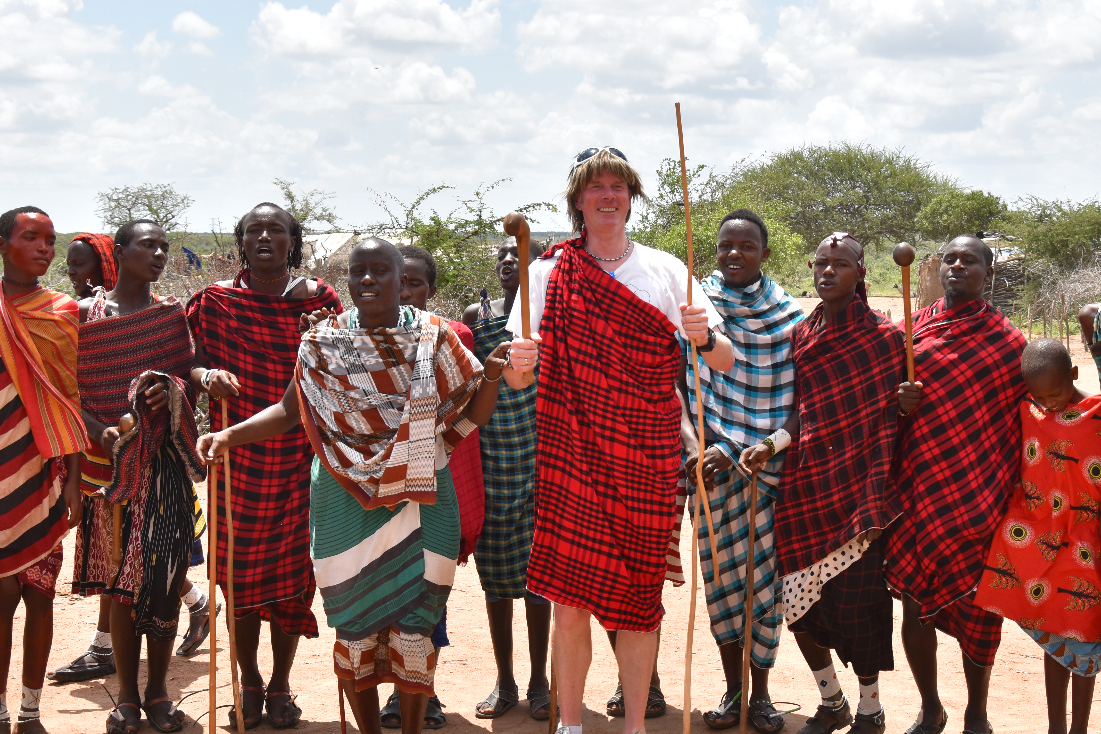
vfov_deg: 23.0
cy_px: 341
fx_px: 1804
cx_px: 650
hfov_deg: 33.8
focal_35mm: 59
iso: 400
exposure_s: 1/1600
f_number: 6.3
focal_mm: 28
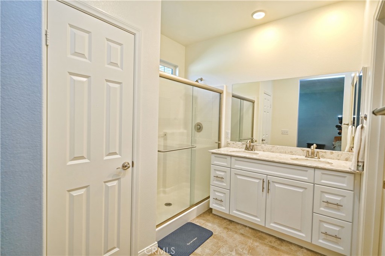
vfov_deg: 70.5
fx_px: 182
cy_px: 128
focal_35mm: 17
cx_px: 192
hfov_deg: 93.3
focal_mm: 11
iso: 320
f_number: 4
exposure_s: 1/60
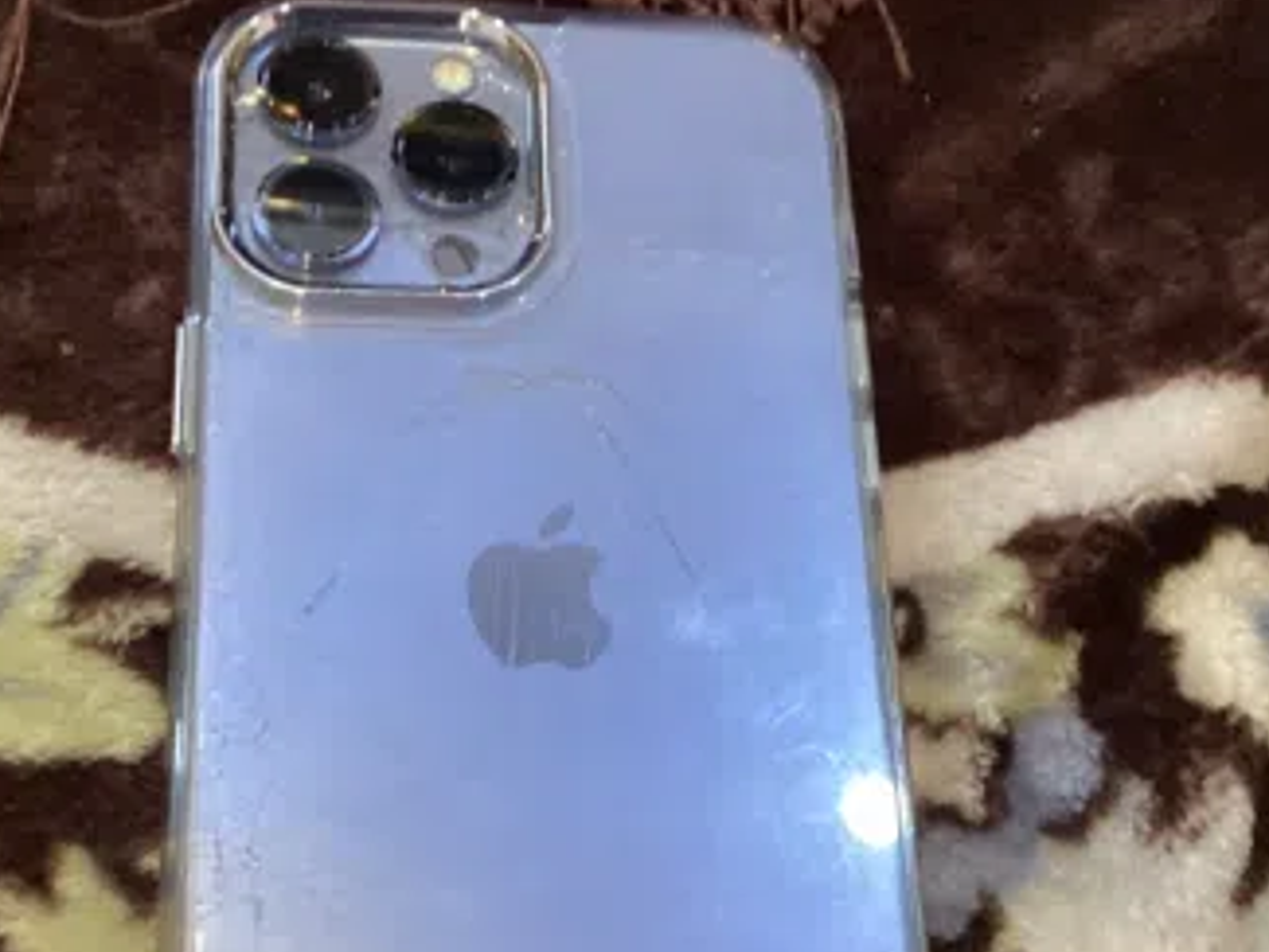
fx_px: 2237
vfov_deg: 24.0
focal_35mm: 61
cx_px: 488
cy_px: 484
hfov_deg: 31.6
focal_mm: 3.3
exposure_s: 1/30
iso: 400
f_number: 2.4
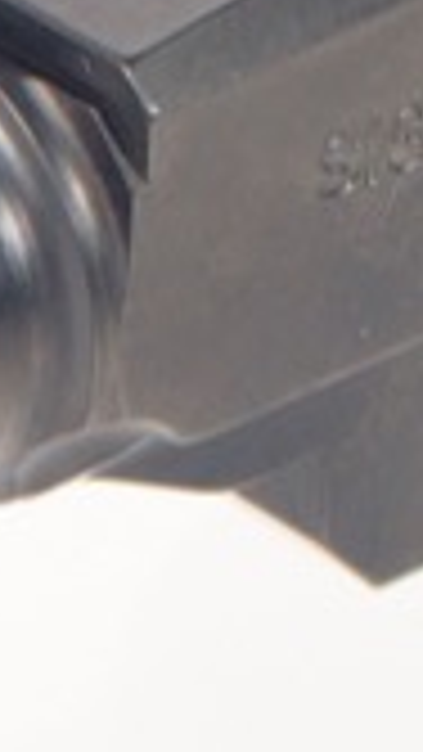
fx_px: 5252
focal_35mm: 264
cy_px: 552
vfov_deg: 8.2
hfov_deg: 4.4
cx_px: -864
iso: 200
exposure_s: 1/250
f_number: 7.1
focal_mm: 35
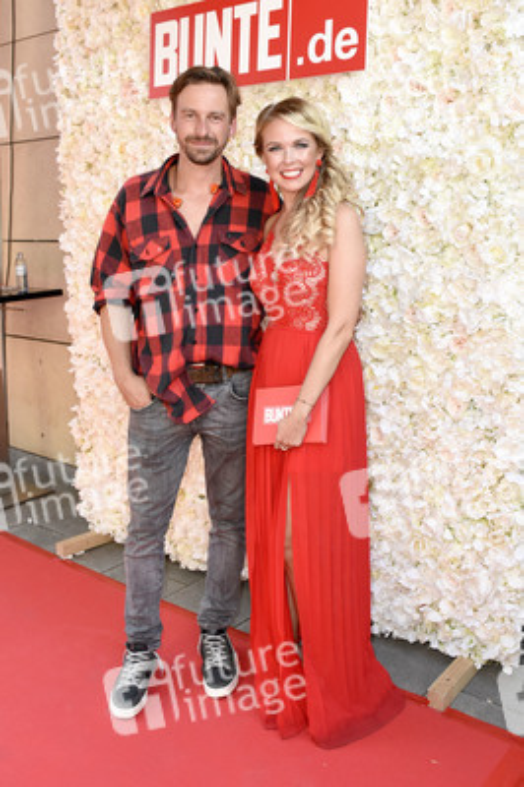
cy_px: 394
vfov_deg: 57.3
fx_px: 722
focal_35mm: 33
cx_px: 262
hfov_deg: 39.9
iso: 1600
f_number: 6.3
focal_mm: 22
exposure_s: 1/160
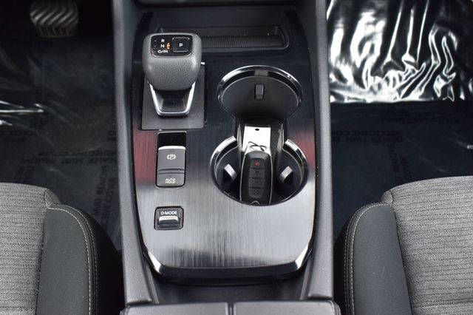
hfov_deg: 42.3
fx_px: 611
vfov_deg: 28.9
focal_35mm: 46
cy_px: 158
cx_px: 236
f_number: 7.1
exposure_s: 1/40
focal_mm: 31
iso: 400
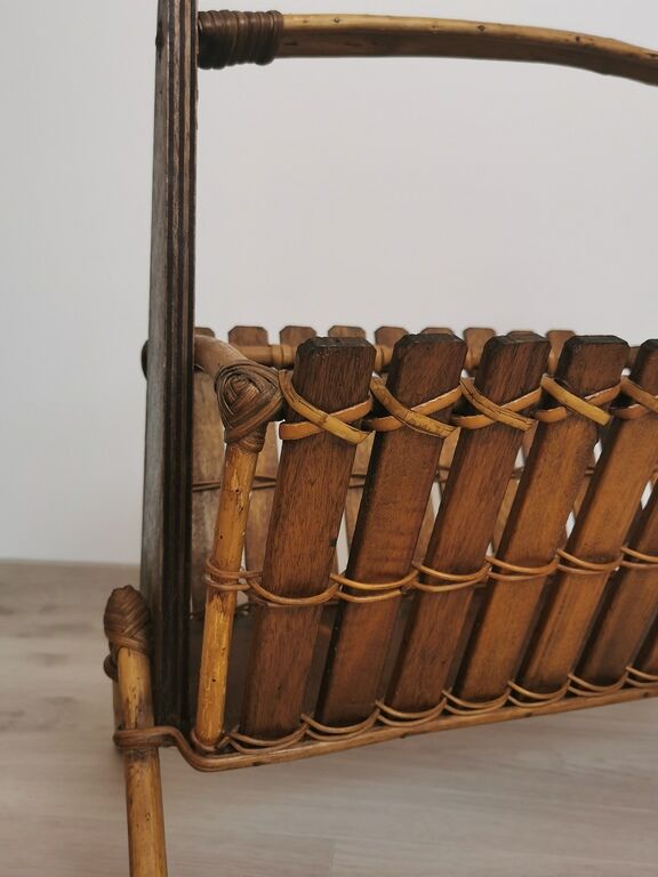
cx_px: 329
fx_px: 786
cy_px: 438
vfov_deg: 58.4
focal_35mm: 31
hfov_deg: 45.4
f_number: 1.8
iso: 100
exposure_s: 1/100
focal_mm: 5.58
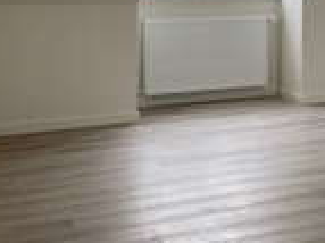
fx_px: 685
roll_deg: -1.0
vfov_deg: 19.3
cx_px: 397
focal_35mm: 73
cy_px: -23
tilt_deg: +0.9
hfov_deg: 24.1
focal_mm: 3.99
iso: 80
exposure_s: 1/121
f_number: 1.8
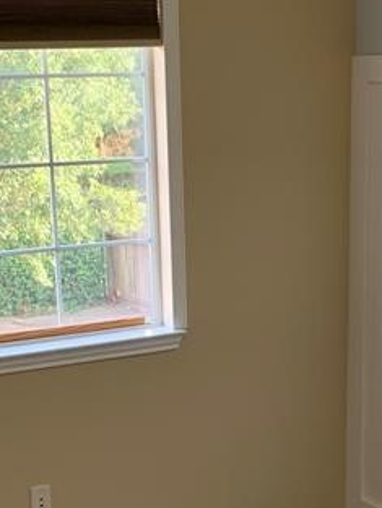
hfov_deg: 17.4
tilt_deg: -16.5
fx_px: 1250
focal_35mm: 85
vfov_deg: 22.5
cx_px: 234
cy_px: 441
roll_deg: +0.5
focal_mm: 4.25
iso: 80
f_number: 1.8
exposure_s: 1/60
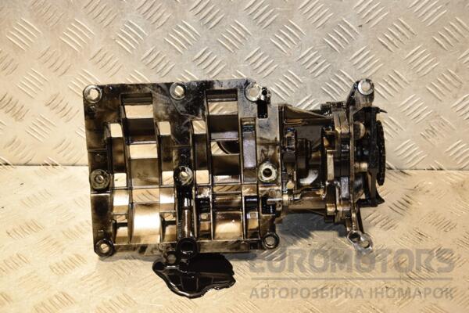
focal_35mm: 68
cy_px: 156
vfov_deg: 20.2
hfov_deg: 29.9
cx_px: 234
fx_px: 879
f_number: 4.8
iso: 800
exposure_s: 1/160
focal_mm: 45
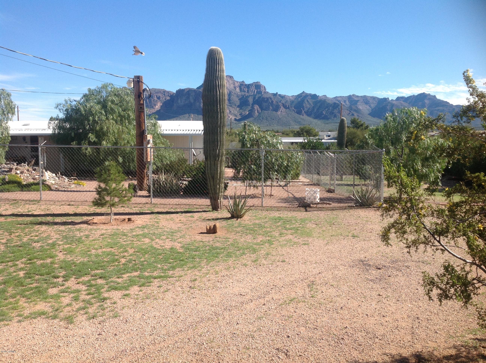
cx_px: 243
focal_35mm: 35
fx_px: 491
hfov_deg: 52.7
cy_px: 182
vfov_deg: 40.6
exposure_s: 1/1513
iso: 50
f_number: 2.4
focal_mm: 4.28
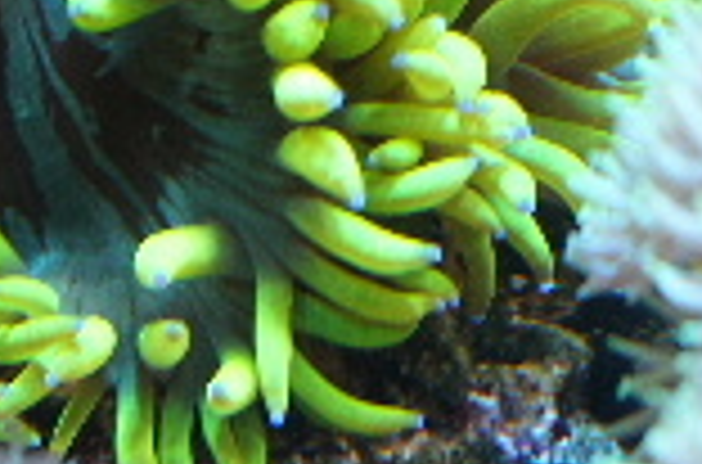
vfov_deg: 6.4
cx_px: 94
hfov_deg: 9.7
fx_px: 4121
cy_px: -149
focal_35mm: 212
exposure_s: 1/100
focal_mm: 50
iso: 800
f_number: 5
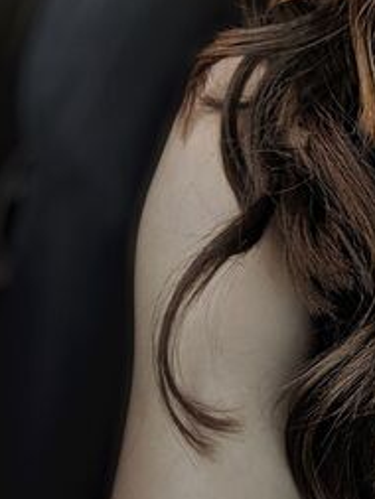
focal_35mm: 70
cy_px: -63
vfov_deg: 25.5
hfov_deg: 19.7
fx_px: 1010
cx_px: 460
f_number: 1.8
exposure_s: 1/172
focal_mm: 2.97
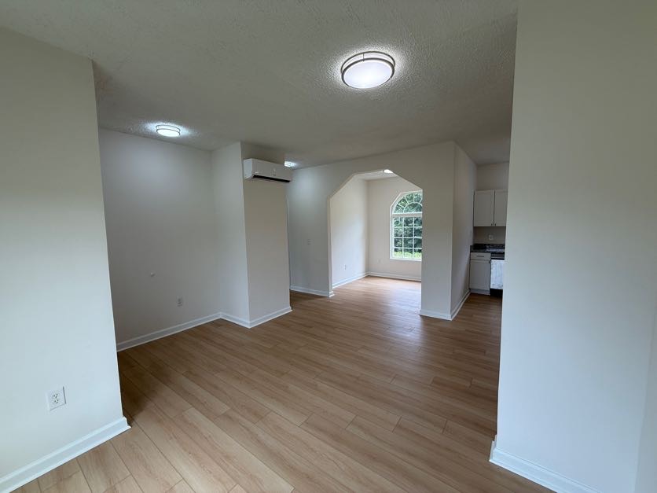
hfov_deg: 102.1
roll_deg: +1.4
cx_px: 328
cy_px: 246
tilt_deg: -4.9
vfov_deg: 85.7
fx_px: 266
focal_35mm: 14
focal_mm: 2.22
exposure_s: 1/125
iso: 50
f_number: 2.2
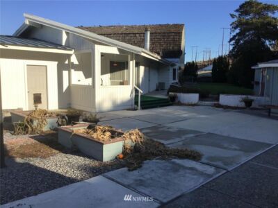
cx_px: 139
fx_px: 249
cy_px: 104
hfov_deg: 58.4
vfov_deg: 45.4
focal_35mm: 31
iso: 25
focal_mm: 3.3
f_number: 2.4
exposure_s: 1/1253
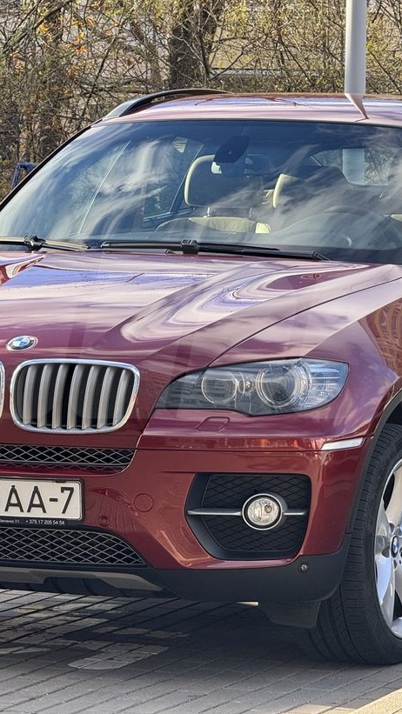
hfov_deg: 6.4
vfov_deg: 11.3
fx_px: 3618
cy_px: 324
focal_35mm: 191
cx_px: 226
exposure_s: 1/173
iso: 50
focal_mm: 15.66
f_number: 2.8
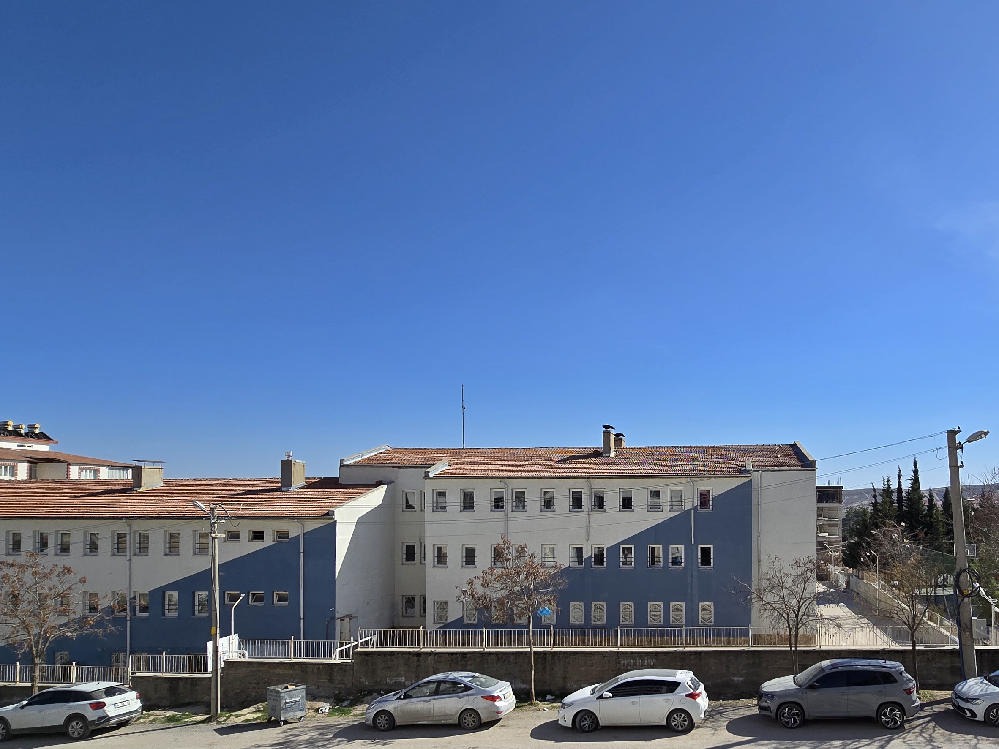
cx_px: 663
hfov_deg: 74.1
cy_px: 480
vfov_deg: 60.1
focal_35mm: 22
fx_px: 635
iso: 50
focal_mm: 2.2
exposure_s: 1/3282
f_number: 2.2
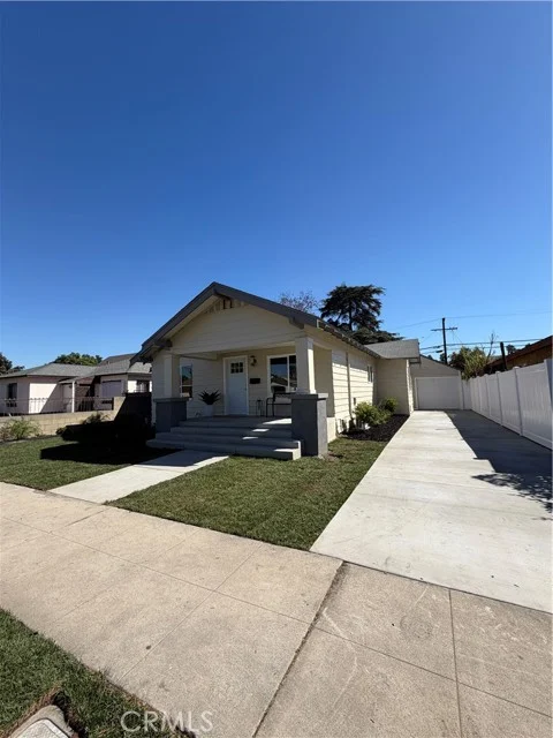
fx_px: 298
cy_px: 369
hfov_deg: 85.7
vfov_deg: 102.1
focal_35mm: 14
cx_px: 276
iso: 20
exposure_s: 1/928
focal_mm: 2.22
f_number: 2.2
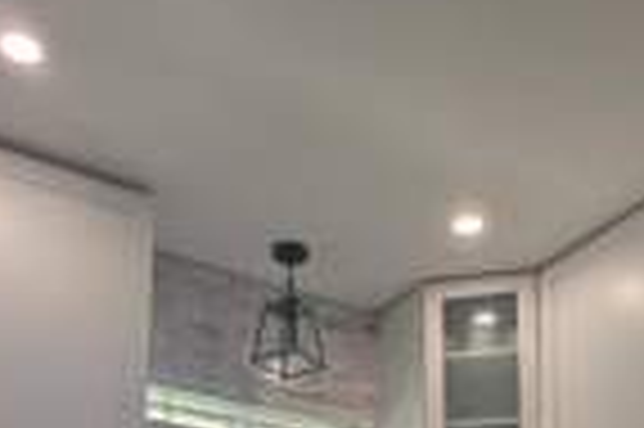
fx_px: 750
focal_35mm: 42
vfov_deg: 25.7
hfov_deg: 46.3
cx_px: 374
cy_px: 599
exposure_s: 1/505
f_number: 1.7
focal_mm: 2.02
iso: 58
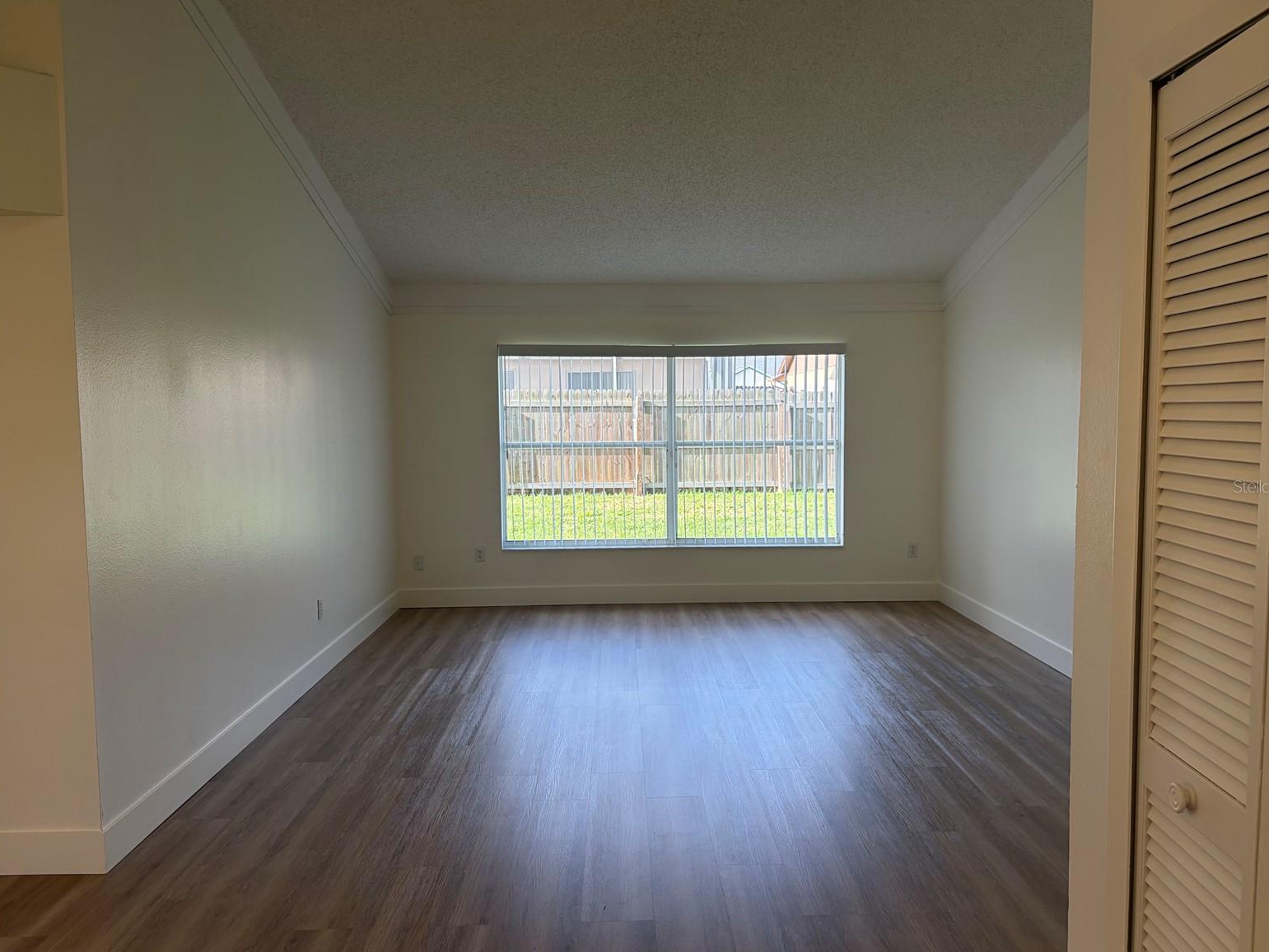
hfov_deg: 65.3
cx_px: 652
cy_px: 486
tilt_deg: -4.5
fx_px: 990
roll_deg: +1.0
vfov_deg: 51.4
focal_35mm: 27
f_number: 1.6
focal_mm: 5.96
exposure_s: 1/253
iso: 50
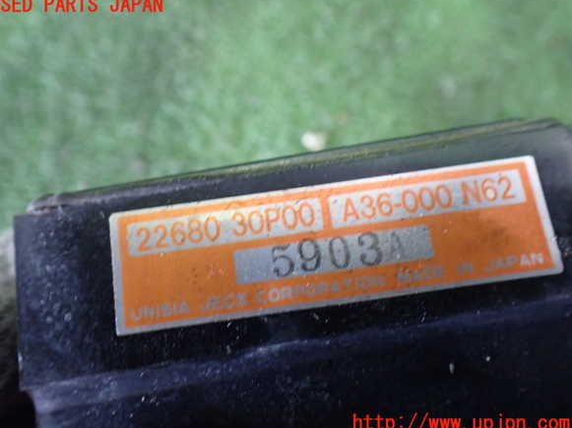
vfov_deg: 45.4
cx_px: 280
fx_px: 512
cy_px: 214
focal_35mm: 31
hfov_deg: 58.4
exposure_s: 1/30
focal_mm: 5.4
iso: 1000
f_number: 2.3
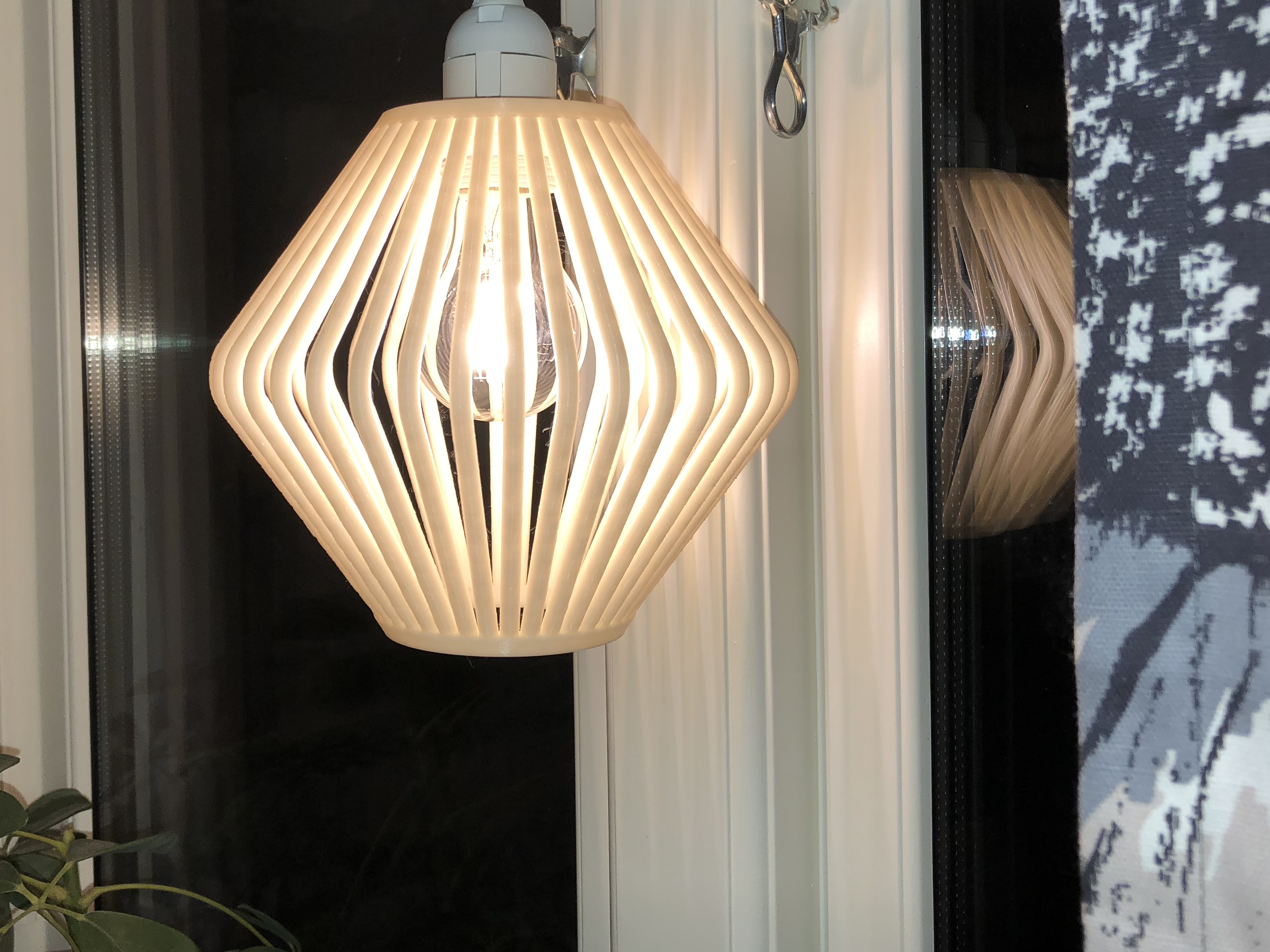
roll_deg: +1.2
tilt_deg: -0.5
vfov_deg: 37.5
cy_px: 359
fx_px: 1394
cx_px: 474
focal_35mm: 38
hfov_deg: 48.5
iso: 20
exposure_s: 1/127
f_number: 1.8
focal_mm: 3.99
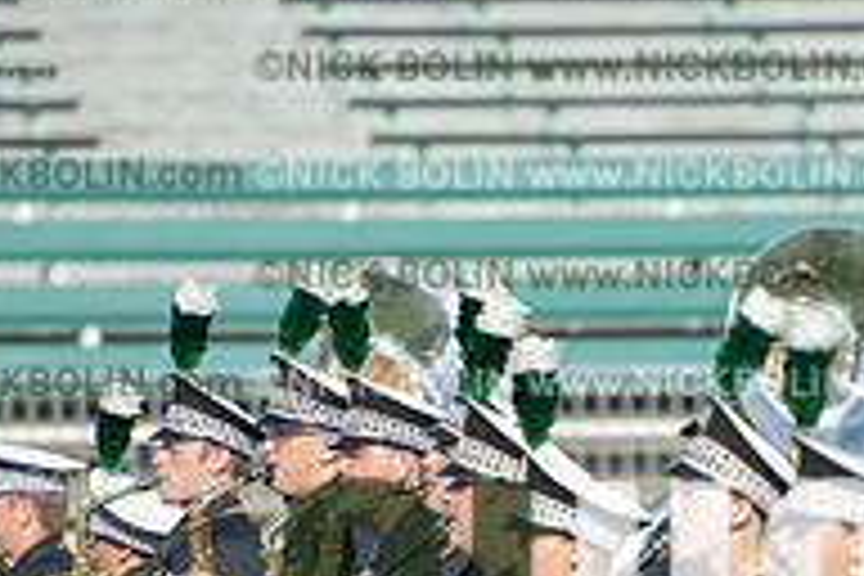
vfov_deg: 2.3
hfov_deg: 3.4
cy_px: 693
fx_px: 14519
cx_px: 598
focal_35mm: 605
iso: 160
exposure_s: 1/2000
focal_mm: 200
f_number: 2.8
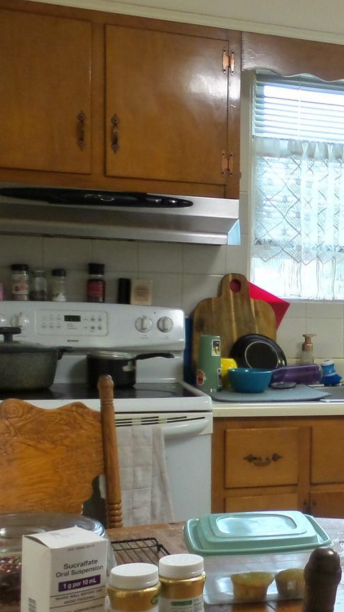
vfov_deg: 35.9
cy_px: 373
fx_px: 940
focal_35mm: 58
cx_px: 466
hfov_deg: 19.0
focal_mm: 4.1
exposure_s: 1
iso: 100
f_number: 2.8
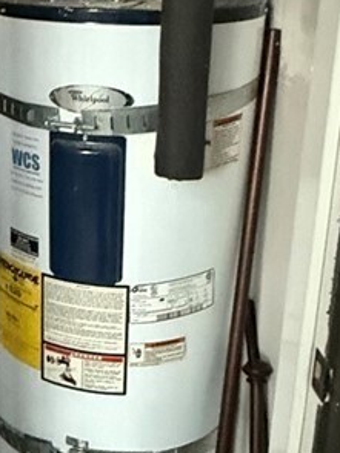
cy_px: 131
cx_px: 46
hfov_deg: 25.0
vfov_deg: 33.3
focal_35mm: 57
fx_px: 747
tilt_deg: -12.7
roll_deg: -0.8
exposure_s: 1/33
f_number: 2.2
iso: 1600
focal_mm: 2.22
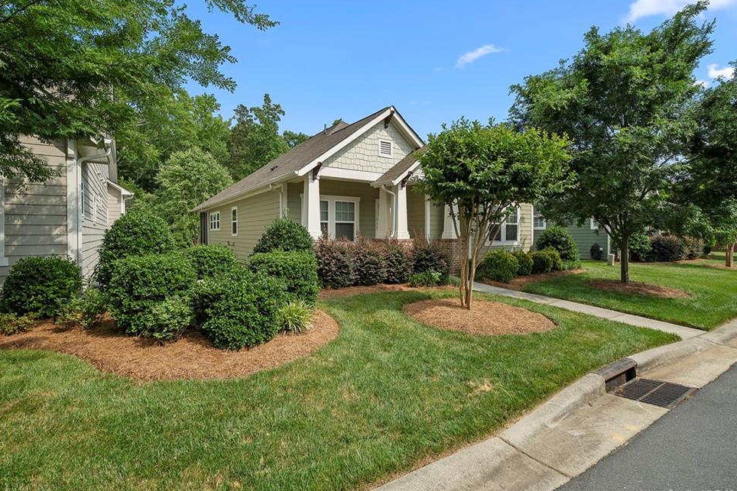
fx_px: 348
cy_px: 240
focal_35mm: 17
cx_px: 359
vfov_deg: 70.5
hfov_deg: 93.2
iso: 100
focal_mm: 16
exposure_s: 1/1000
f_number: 7.1
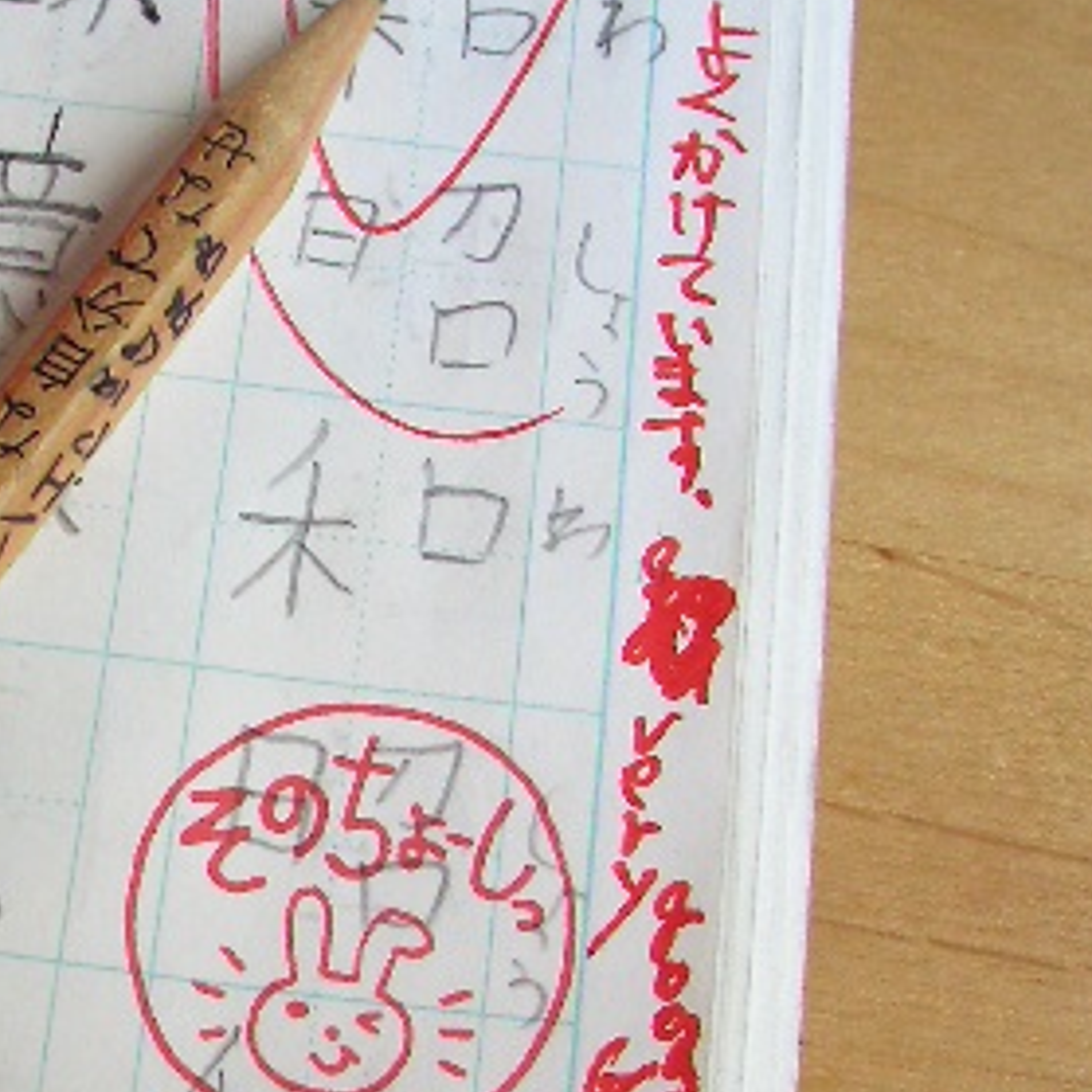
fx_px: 2534
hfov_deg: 23.8
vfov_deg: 24.1
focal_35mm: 71
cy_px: 814
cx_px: 149
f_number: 2.6
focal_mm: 5.8
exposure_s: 1/60
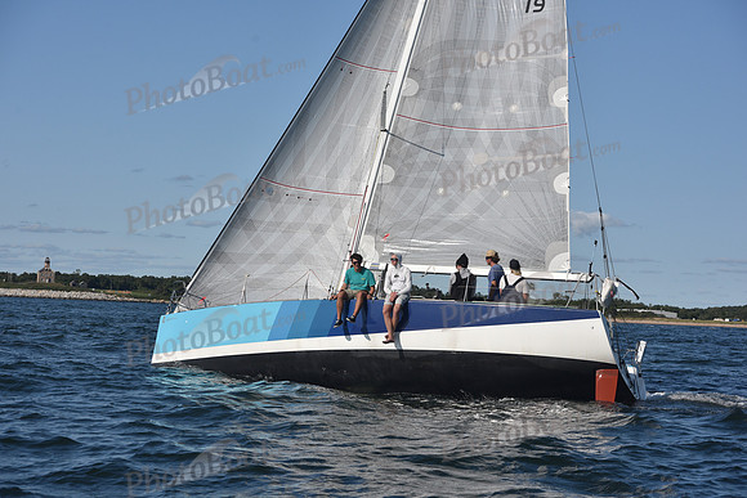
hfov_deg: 28.8
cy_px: 249
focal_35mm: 70
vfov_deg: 19.5
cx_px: 374
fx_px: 1453
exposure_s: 1/1000
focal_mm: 70
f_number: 7.1
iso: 250
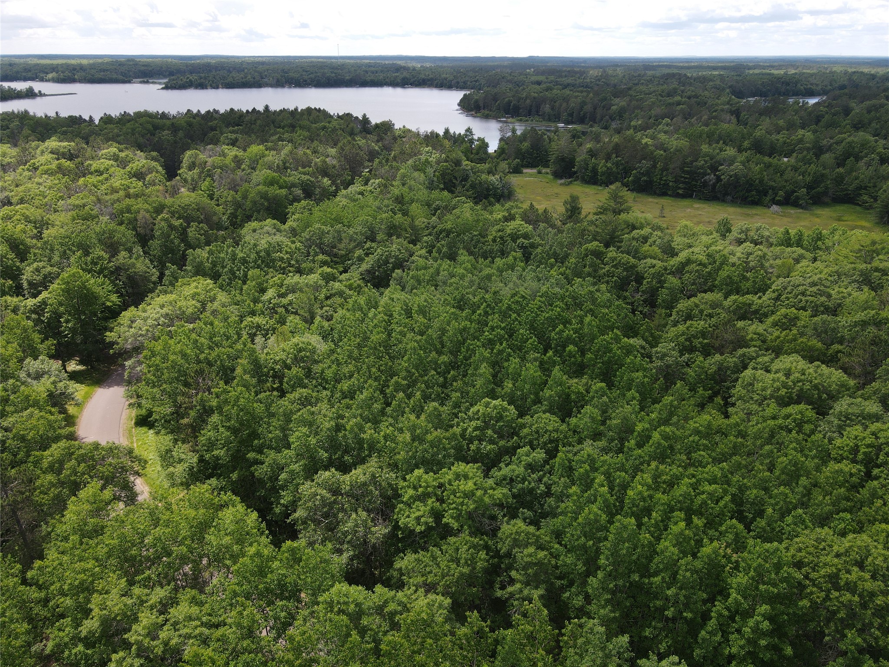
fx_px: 616
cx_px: 444
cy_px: 334
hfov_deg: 71.6
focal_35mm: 24
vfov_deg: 56.8
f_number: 2.8
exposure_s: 1/320
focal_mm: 4.5
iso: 100
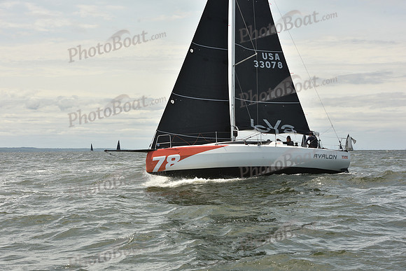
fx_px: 880
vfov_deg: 17.5
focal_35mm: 78
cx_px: 203
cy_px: 136
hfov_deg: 26.0
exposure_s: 1/800
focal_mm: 78
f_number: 9
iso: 250
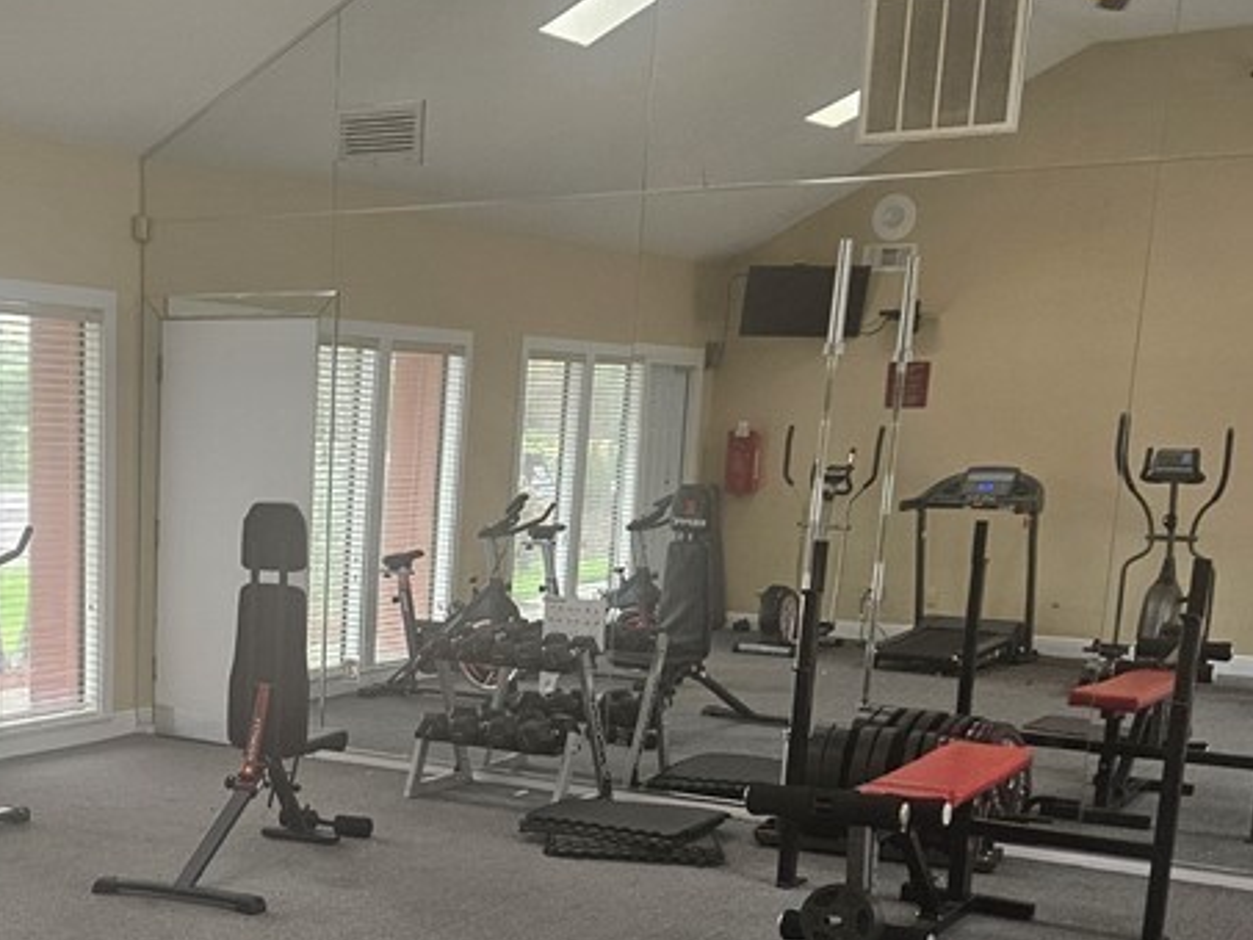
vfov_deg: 27.4
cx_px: 241
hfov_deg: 35.6
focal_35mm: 52
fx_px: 1883
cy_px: 763
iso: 160
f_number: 1.8
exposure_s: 1/180
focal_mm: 5.4
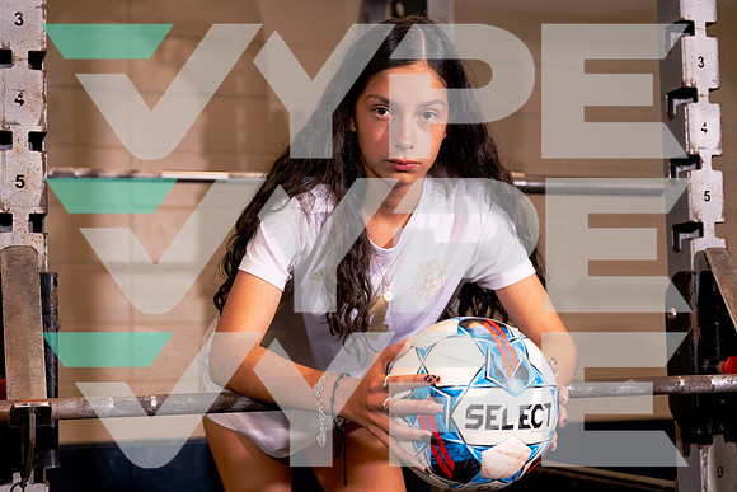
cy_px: 246
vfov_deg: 23.4
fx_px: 1188
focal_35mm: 58
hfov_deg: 34.5
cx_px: 368
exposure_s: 1/250
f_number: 4
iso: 500
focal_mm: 58
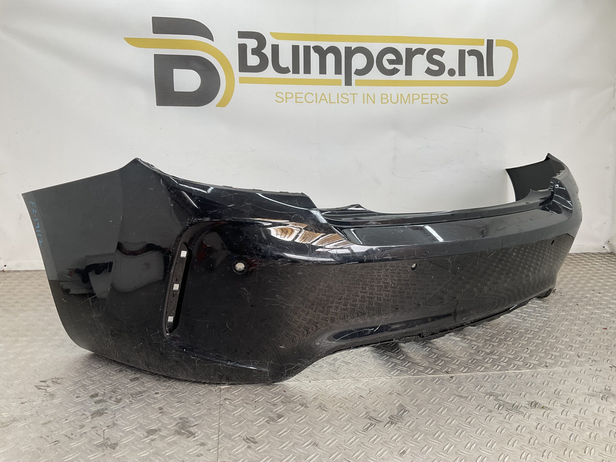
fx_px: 516
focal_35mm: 29
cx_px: 308
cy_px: 231
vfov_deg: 48.2
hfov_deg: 61.7
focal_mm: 3
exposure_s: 1/120
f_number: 1.8
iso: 16
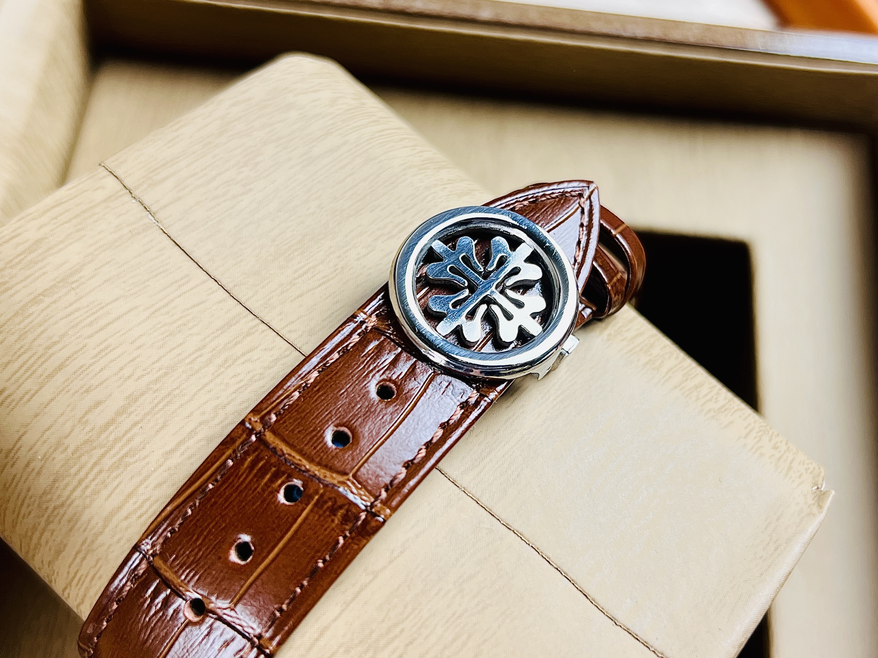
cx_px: 439
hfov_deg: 67.3
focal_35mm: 26
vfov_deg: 53.1
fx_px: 659
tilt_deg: -63.2
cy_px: 329
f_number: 1.5
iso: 32
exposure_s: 1/100
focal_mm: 5.7
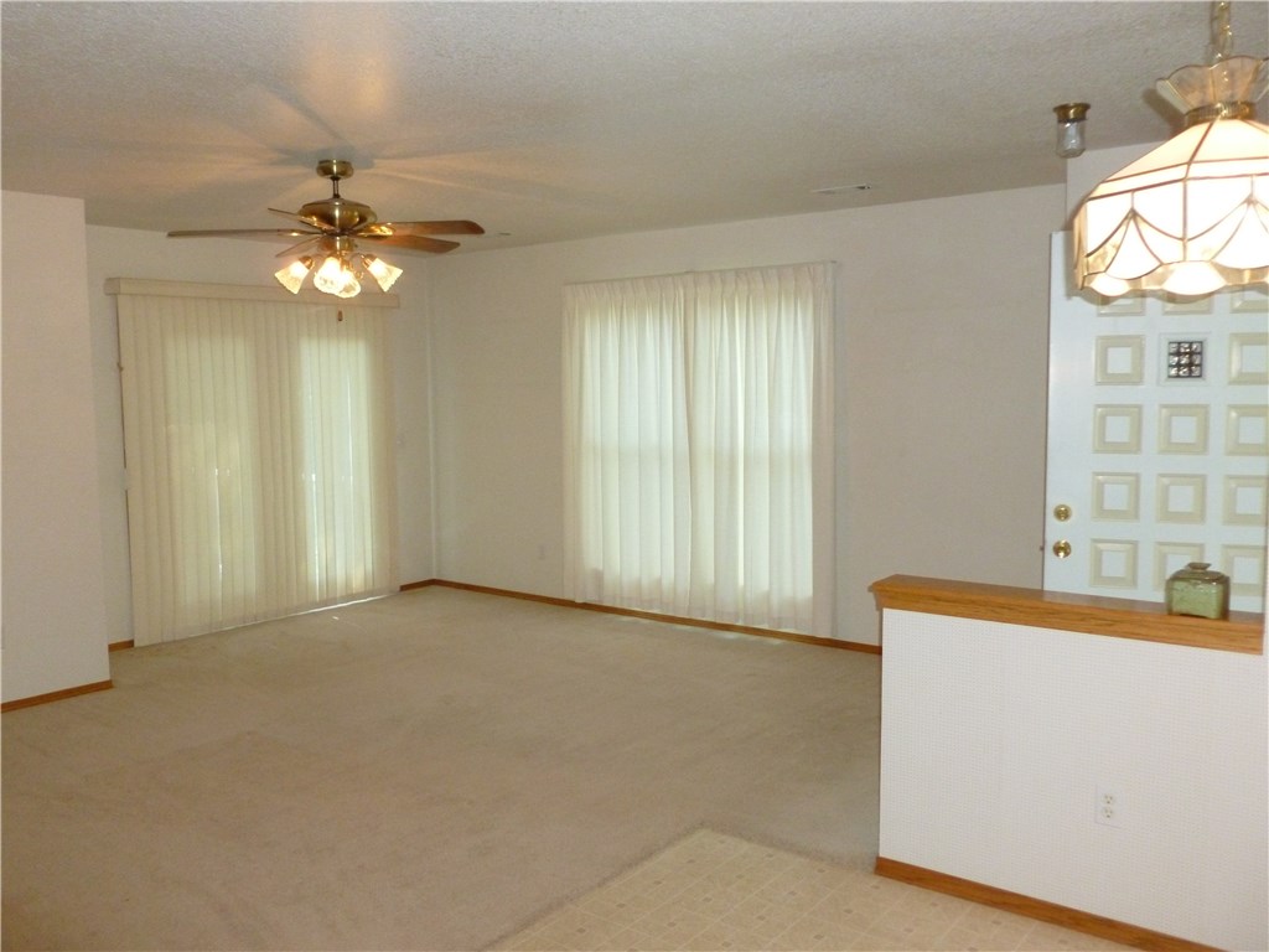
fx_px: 1026
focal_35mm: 28
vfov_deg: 49.7
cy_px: 476
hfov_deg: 63.4
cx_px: 634
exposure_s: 1/60
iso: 400
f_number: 3.3
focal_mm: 5
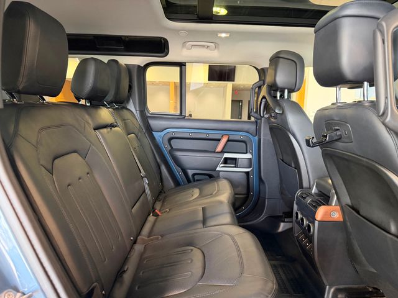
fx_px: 276
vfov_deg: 56.8
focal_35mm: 24
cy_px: 149
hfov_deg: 71.6
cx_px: 199
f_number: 1.78
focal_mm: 6.76
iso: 800
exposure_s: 1/60
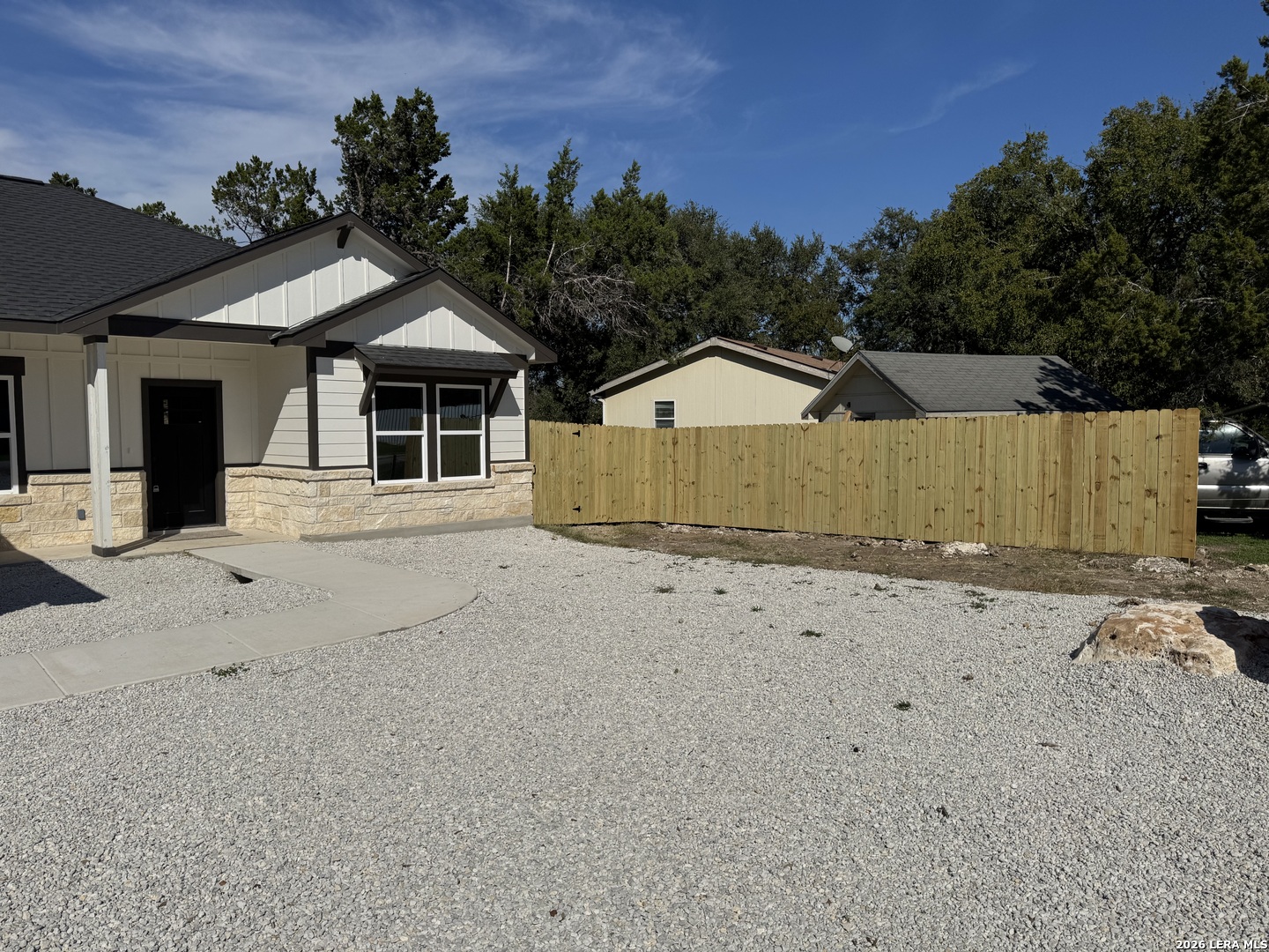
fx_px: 880
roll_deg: +0.2
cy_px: 476
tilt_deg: -2.8
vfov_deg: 56.8
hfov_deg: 71.6
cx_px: 634
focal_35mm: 24
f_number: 1.78
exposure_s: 1/12346
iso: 64
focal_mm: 6.76
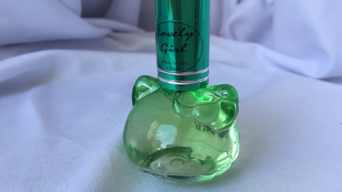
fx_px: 290
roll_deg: -1.4
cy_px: 79
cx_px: 171
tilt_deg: -17.1
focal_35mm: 32
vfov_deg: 36.6
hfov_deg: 61.0
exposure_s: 1/50
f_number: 2.2
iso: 40
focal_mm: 4.15
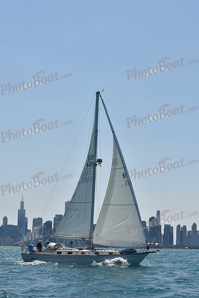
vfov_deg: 28.8
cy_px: 149
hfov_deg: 19.5
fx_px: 580
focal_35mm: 70
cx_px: 100
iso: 250
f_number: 10
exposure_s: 1/1250
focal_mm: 70
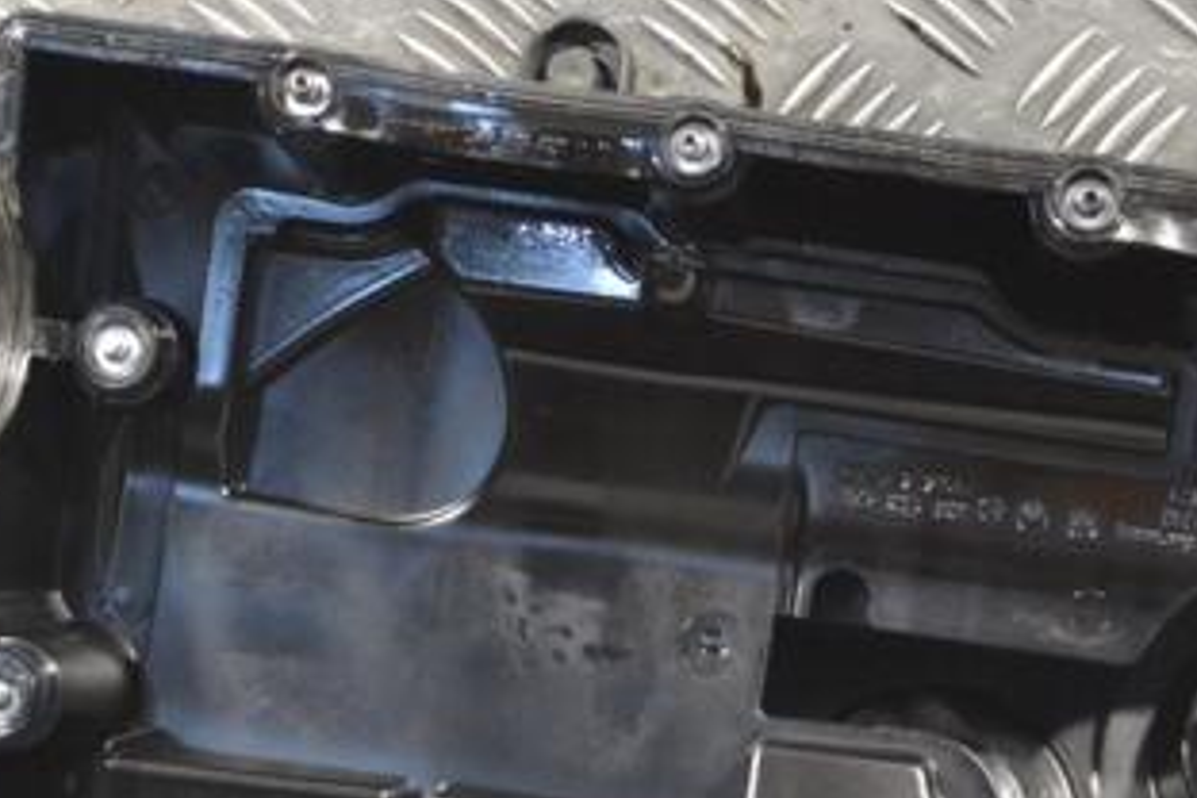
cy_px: 556
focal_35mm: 101
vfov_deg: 13.5
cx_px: 783
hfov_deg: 20.2
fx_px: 3357
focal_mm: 35
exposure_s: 1/160
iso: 3200
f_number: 6.3
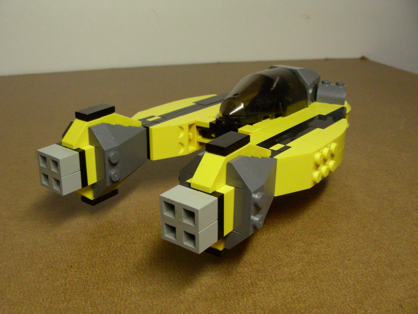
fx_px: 459
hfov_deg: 49.0
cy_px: 157
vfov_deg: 37.7
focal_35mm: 38
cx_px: 209
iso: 400
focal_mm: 6.3
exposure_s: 1/44
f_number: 3.5
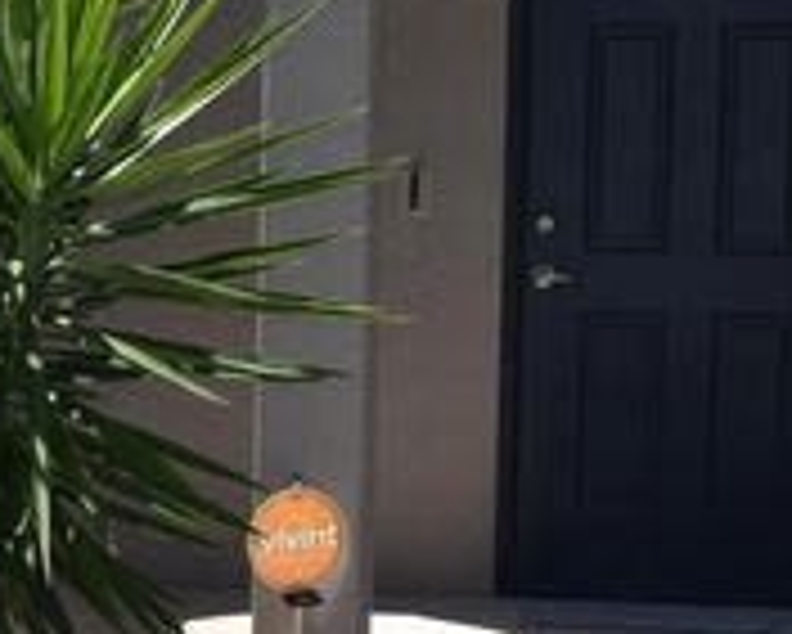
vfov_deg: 13.0
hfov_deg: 15.8
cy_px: 569
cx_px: -130
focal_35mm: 118
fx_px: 2761
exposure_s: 1/200
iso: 100
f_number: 11
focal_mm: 23
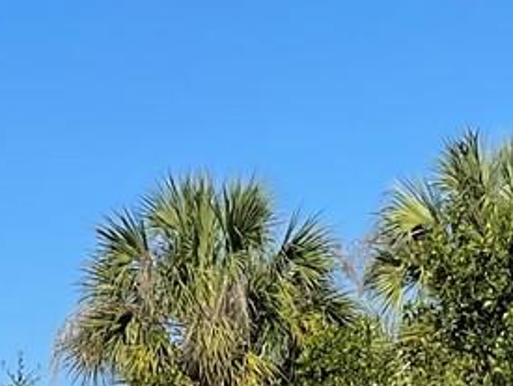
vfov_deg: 9.0
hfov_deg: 12.8
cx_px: -54
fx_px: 2241
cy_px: 895
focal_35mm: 151
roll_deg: +1.7
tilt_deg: -6.3
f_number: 1.6
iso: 32
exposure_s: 1/4831
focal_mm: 4.2
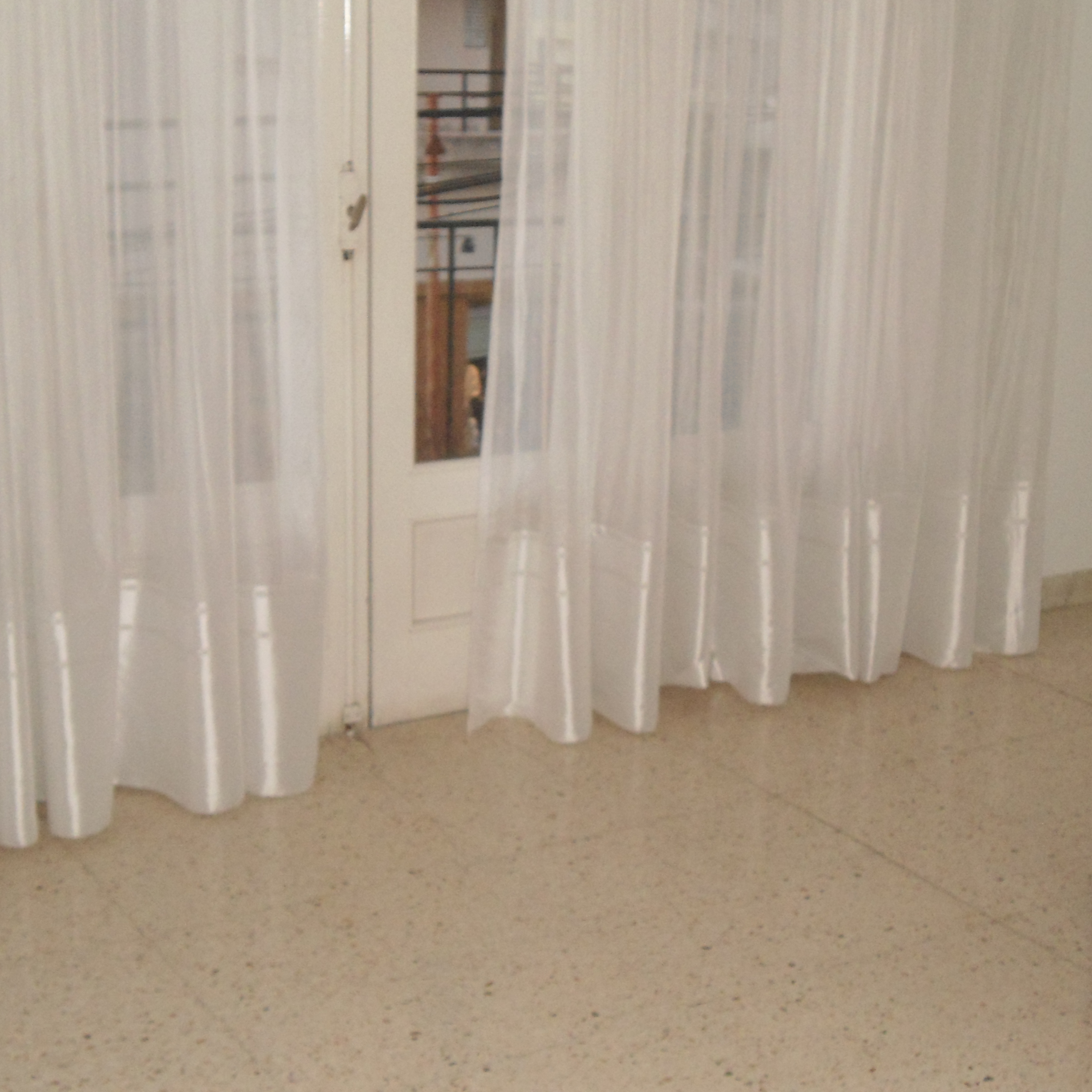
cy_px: 551
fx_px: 2034
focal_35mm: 57
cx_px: 629
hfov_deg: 30.0
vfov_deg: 30.0
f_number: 3.5
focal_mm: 7.9
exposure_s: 1/50
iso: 400
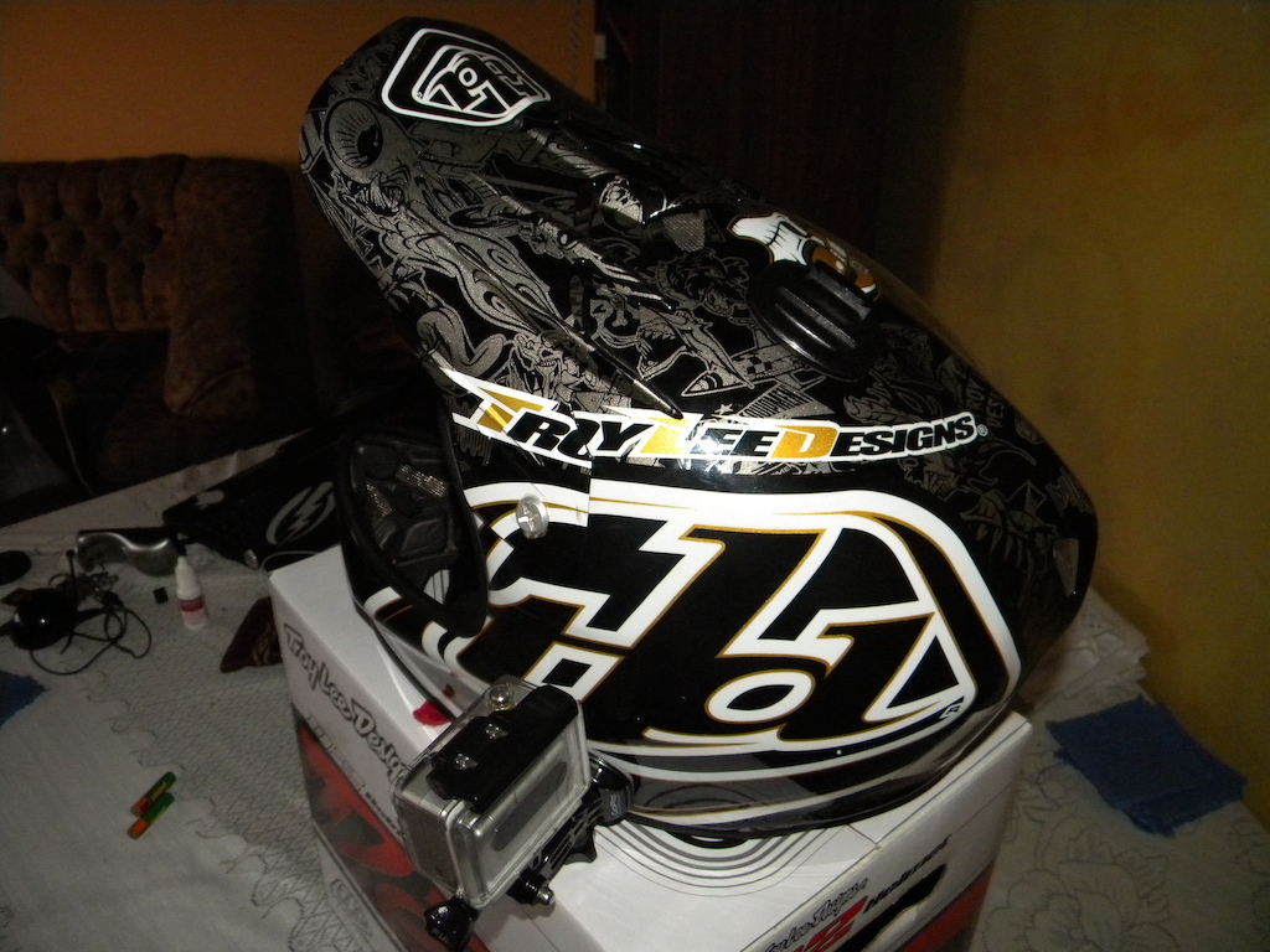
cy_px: 476
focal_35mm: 28
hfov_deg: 63.4
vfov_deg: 49.7
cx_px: 635
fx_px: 1027
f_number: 3.5
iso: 400
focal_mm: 5
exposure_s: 1/26
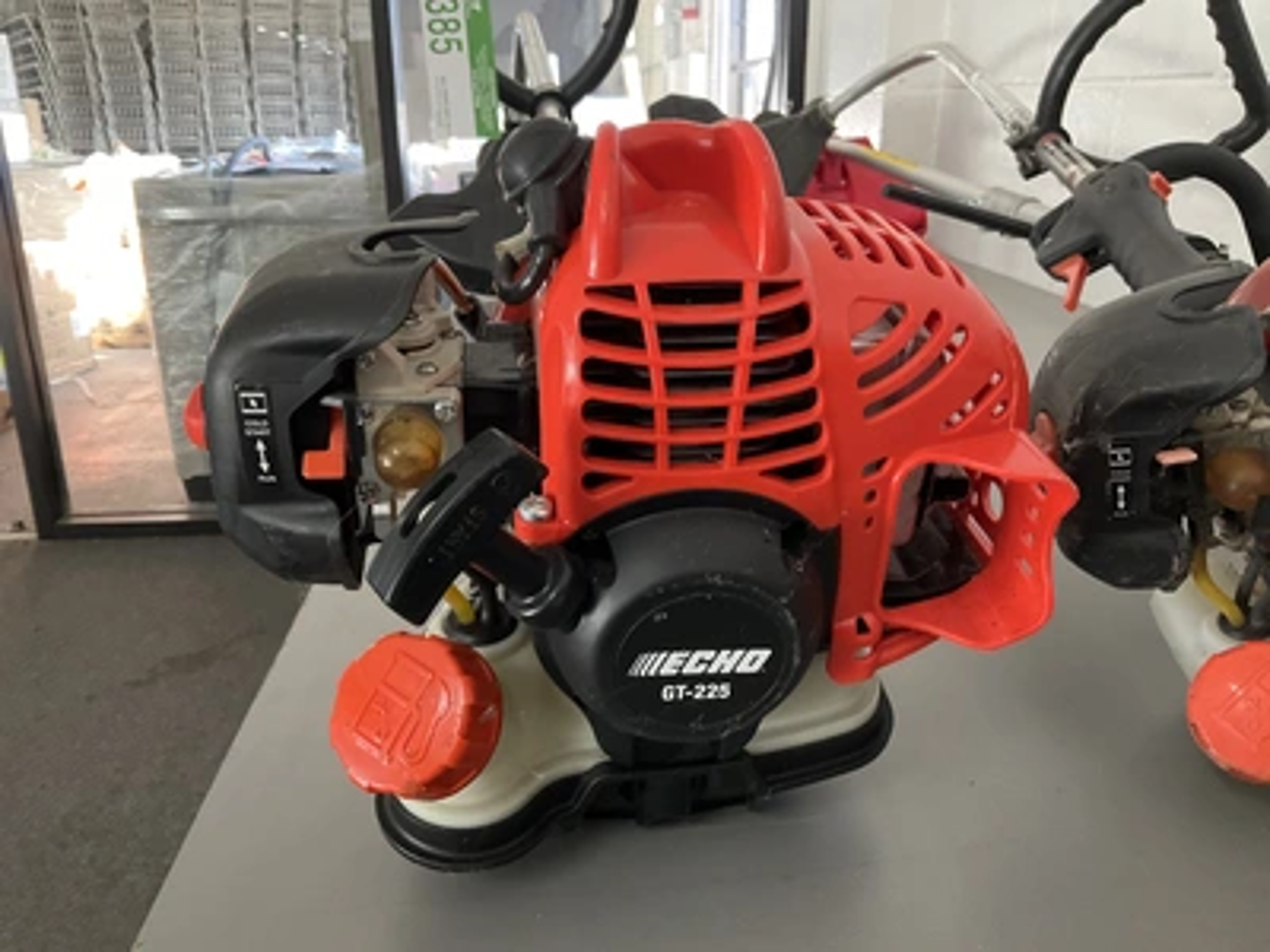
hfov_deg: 61.7
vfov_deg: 48.2
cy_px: 476
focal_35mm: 29
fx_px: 1064
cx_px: 635
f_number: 1.8
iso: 200
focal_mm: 3
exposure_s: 1/60
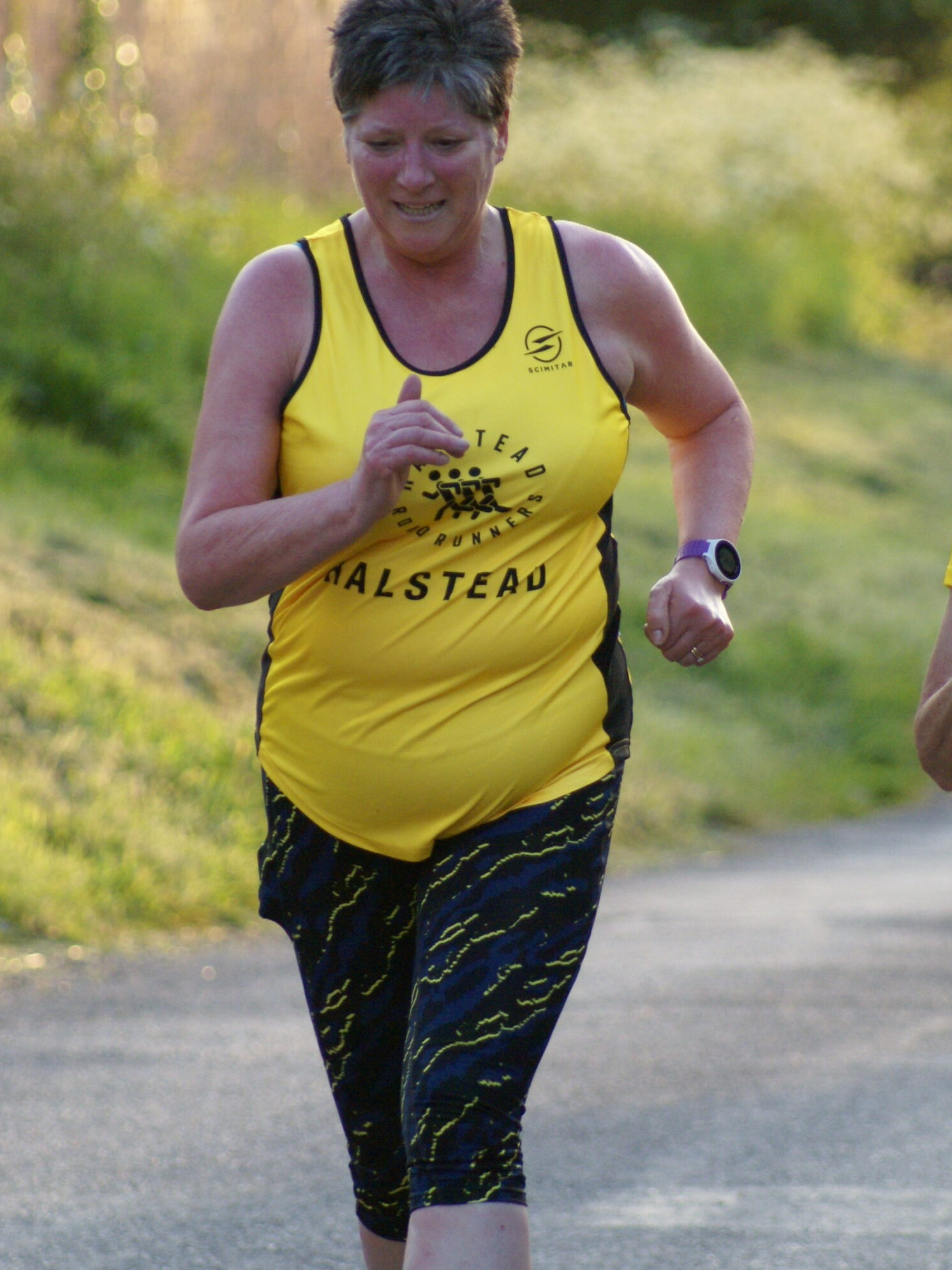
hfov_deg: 3.8
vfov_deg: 5.1
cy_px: 644
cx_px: 520
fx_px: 14304
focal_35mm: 390
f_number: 5.6
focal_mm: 210
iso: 800
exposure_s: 1/400
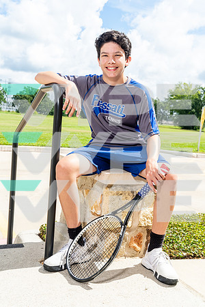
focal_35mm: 41
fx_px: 350
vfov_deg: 47.4
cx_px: 102
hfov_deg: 32.6
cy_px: 154
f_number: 8
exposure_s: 1/125
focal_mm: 41
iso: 100
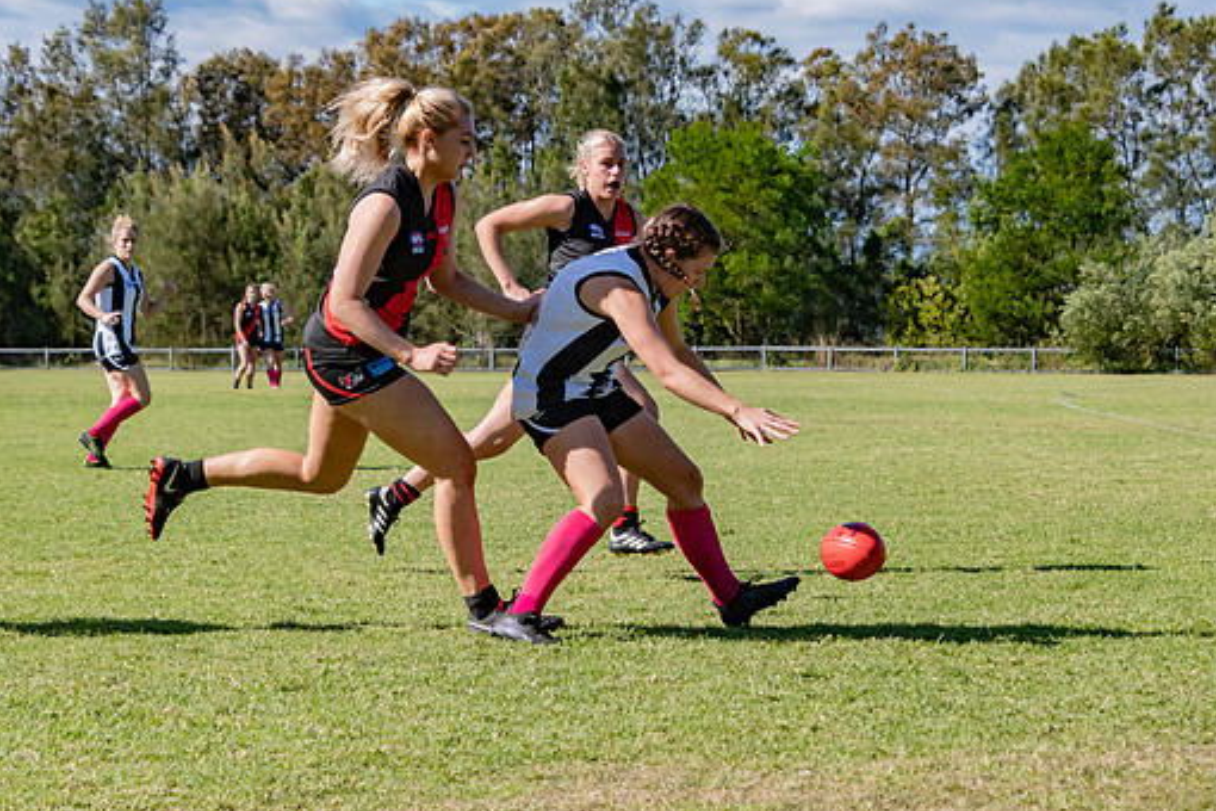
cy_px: 426
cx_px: 615
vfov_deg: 11.1
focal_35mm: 123
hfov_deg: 16.7
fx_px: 4154
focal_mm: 62
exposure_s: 1/3200
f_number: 6.3
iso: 800
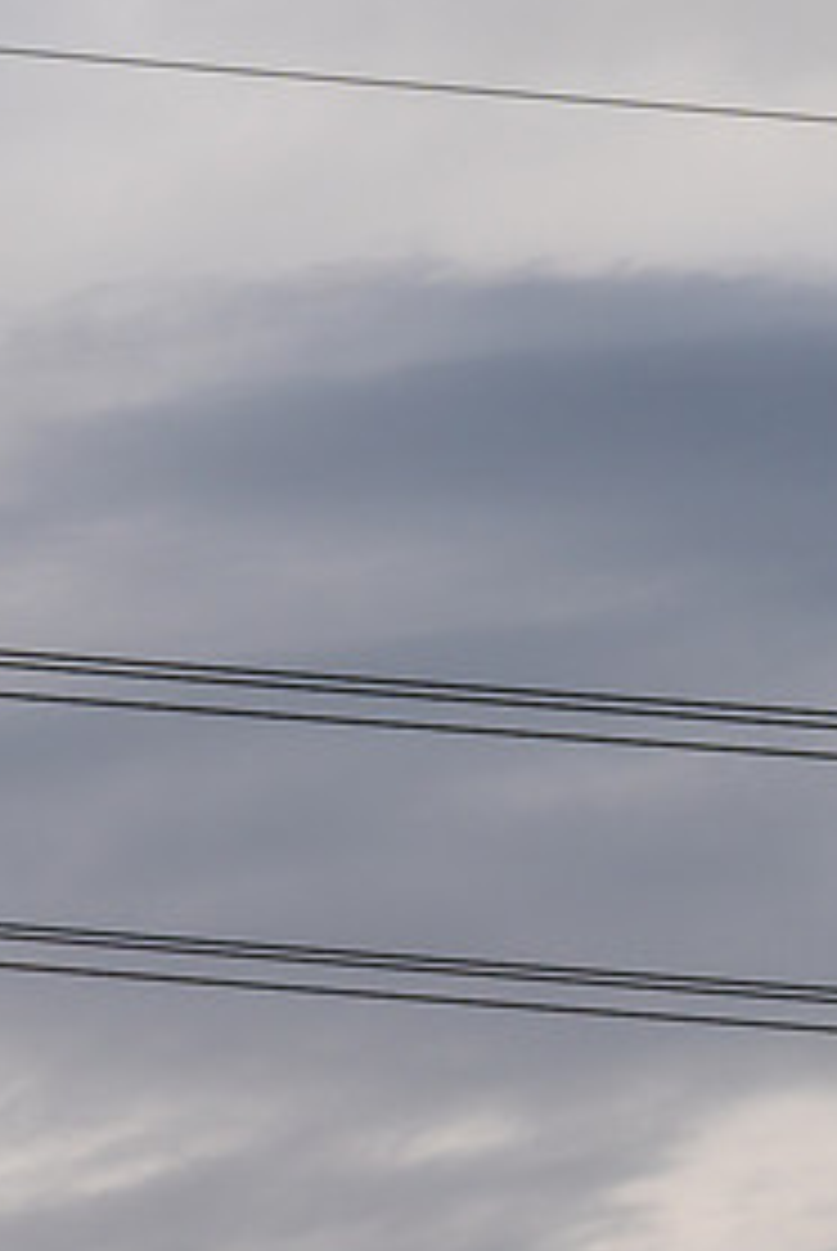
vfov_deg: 4.9
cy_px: 655
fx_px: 14506
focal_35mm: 417
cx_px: -171
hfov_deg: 3.3
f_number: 3.5
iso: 320
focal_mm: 200
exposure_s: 1/800
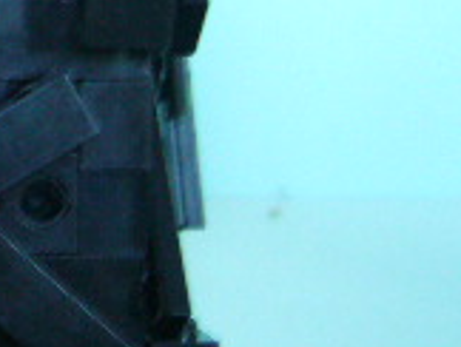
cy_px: -48
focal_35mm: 138
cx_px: -356
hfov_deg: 13.0
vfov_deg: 10.6
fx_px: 1841
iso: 200
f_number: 2.8
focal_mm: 5.8
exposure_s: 1/13
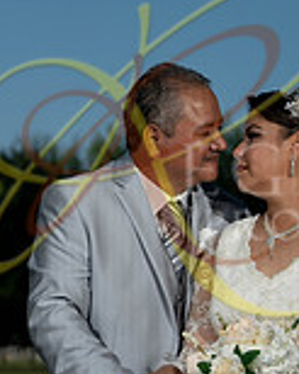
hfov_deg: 10.0
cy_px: 141
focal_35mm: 154
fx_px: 1705
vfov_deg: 12.5
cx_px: 243
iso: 160
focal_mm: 56
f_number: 2.2
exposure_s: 1/8000
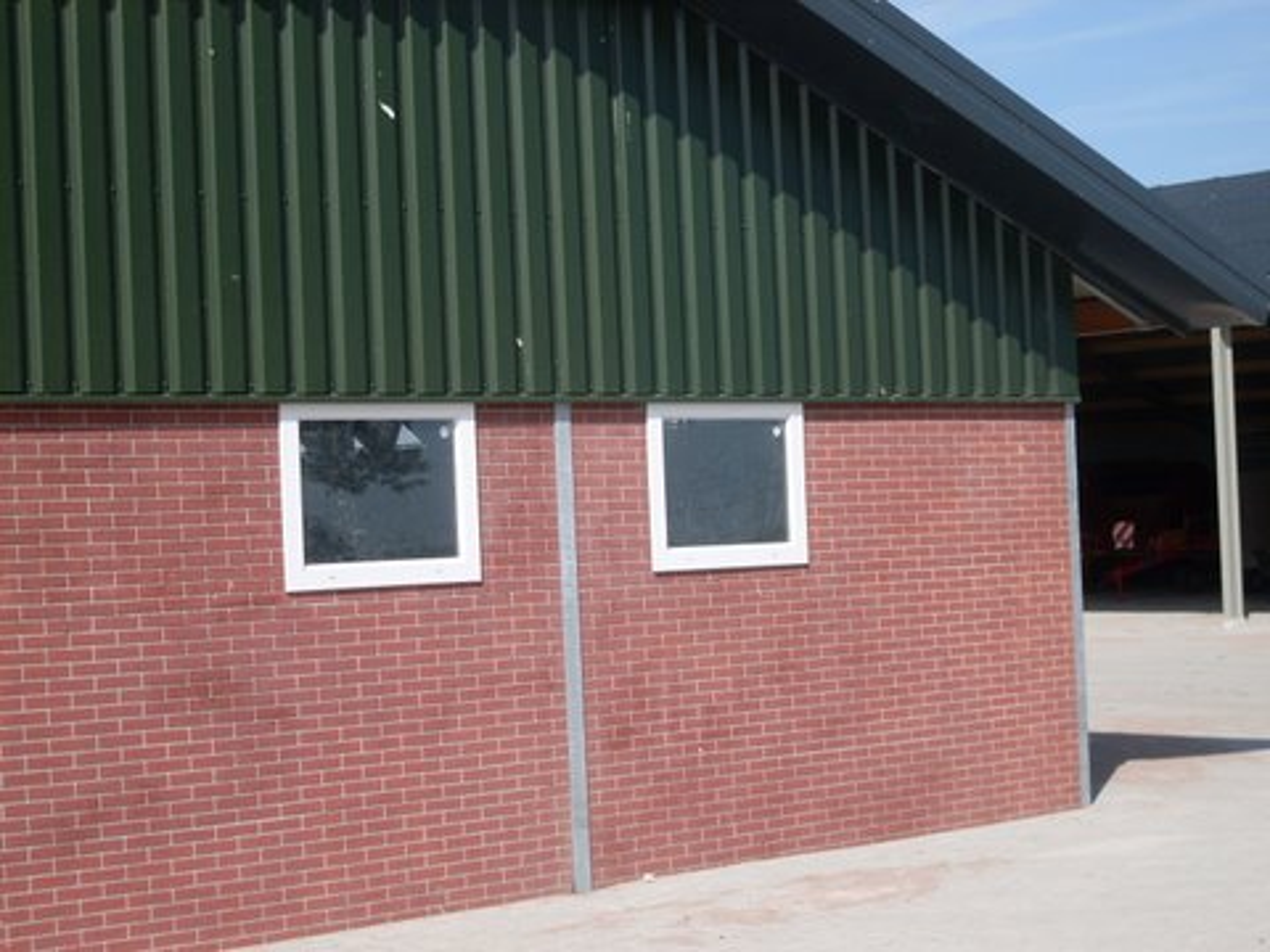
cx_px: 635
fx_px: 2972
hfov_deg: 24.1
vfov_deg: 18.2
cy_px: 476
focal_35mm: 81
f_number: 4
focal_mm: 13.5
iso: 80
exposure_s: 1/750
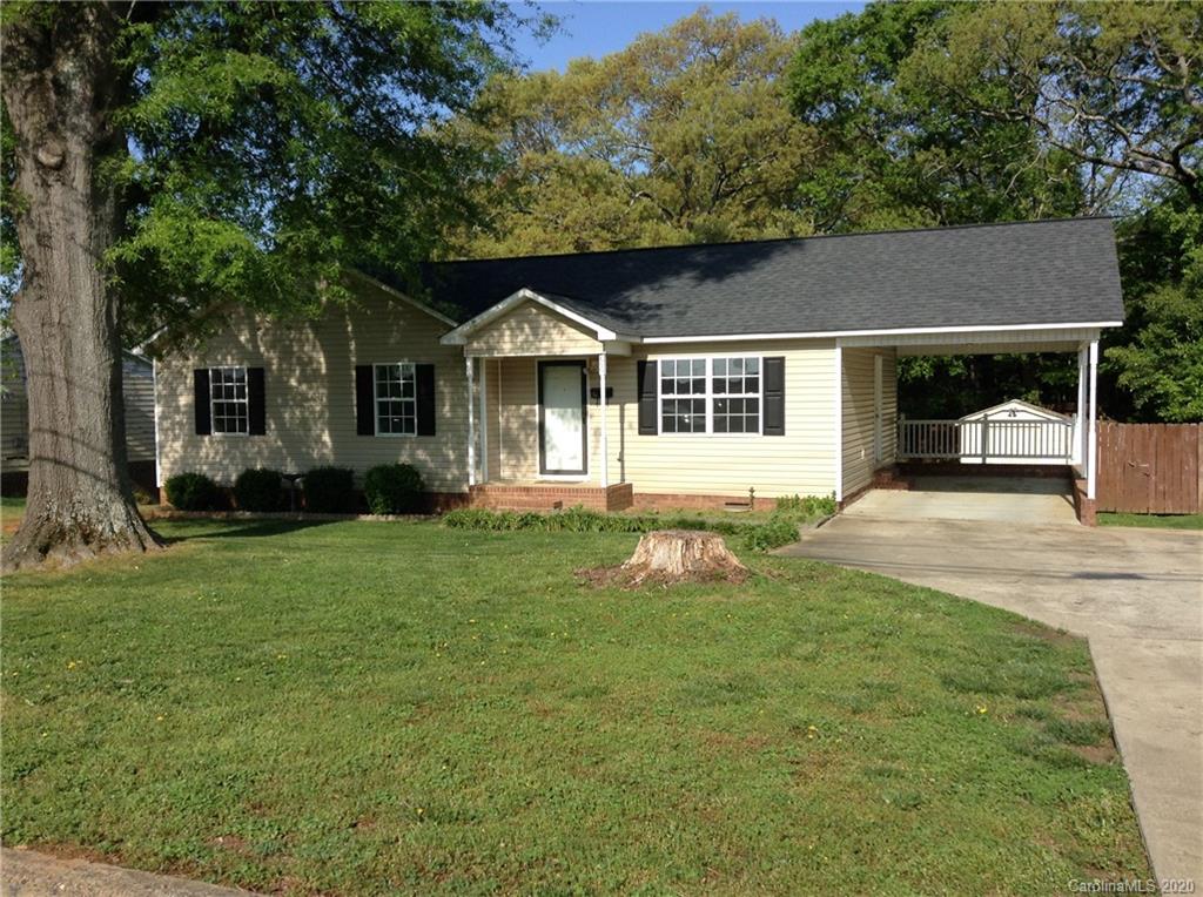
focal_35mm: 33
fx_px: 1145
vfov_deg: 42.8
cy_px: 448
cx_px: 602
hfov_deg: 55.4
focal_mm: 3.3
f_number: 2.4
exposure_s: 1/950
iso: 25
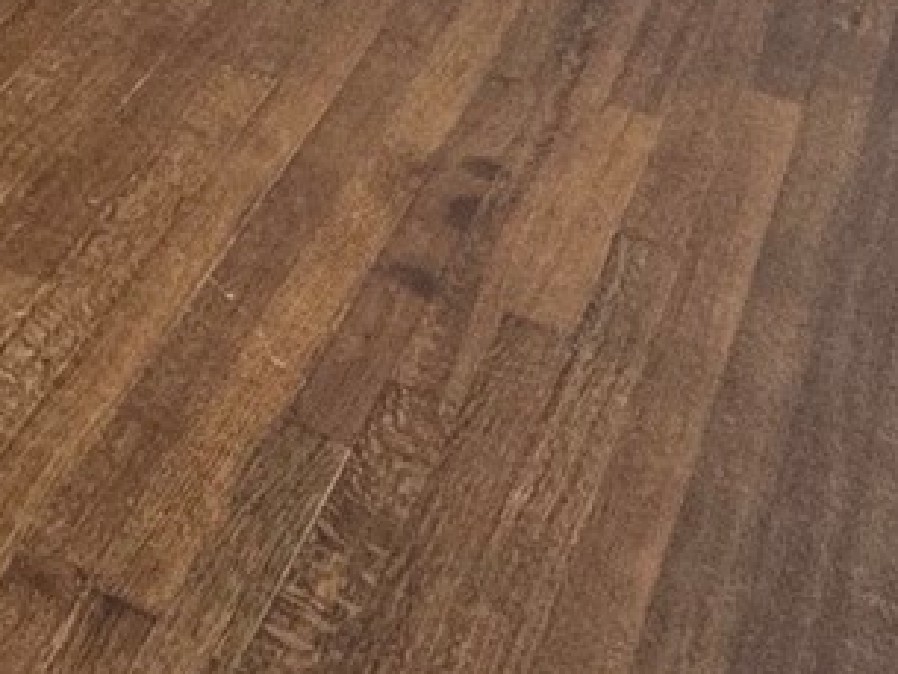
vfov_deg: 12.8
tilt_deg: -7.8
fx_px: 2439
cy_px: -842
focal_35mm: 94
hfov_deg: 16.0
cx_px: -927
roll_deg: -0.3
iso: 160
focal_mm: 2.22
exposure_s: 1/120
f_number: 2.2
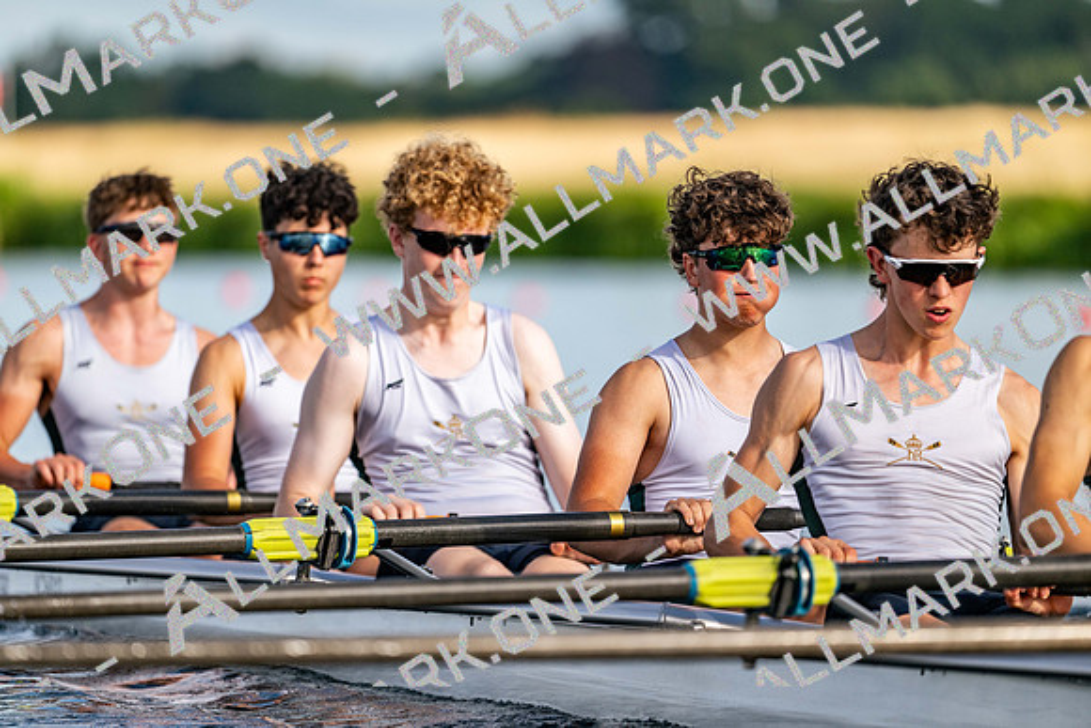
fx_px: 12124
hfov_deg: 5.2
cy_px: 364
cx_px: 546
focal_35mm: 400
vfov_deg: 3.4
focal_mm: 400
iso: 320
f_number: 4.5
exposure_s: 1/2500
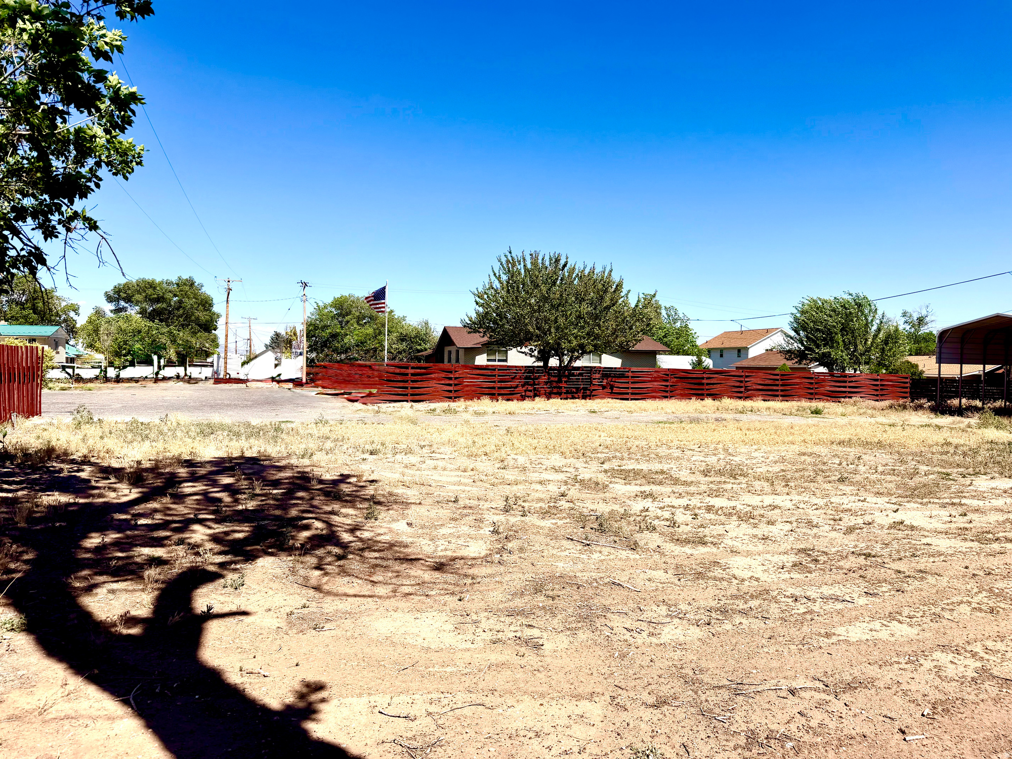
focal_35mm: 24
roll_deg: -0.2
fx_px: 702
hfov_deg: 71.6
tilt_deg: -1.4
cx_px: 506
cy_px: 380
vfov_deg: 56.8
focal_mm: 6.76
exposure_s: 1/5714
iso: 80
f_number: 1.78
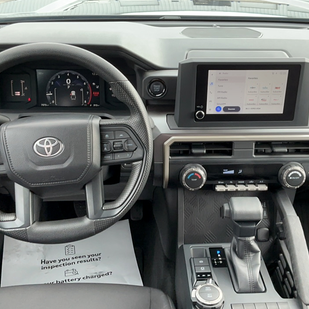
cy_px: 154
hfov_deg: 45.9
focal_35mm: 36
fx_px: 364
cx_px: 176
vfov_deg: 46.0
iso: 40
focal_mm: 3
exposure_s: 1/120
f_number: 1.8
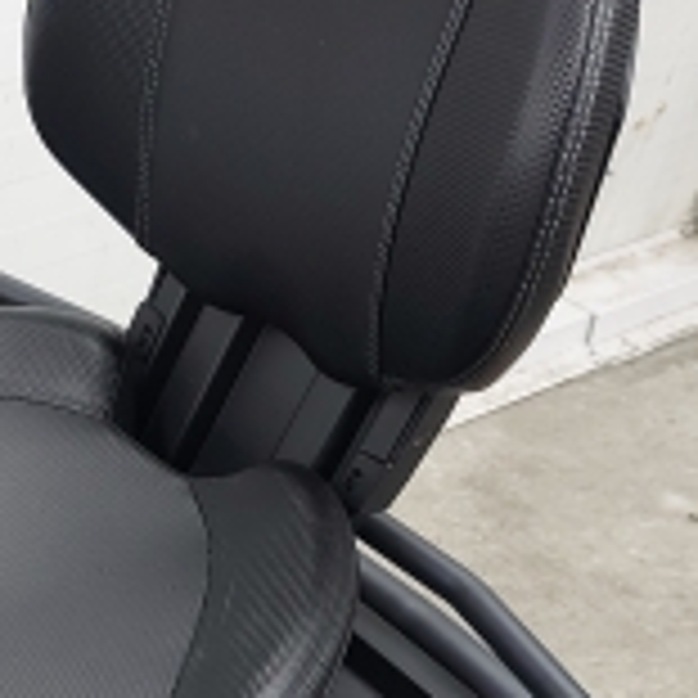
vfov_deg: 21.4
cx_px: -113
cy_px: 639
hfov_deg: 20.6
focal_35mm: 79
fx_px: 1802
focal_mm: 5.23
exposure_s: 1/50
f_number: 1.8
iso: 320
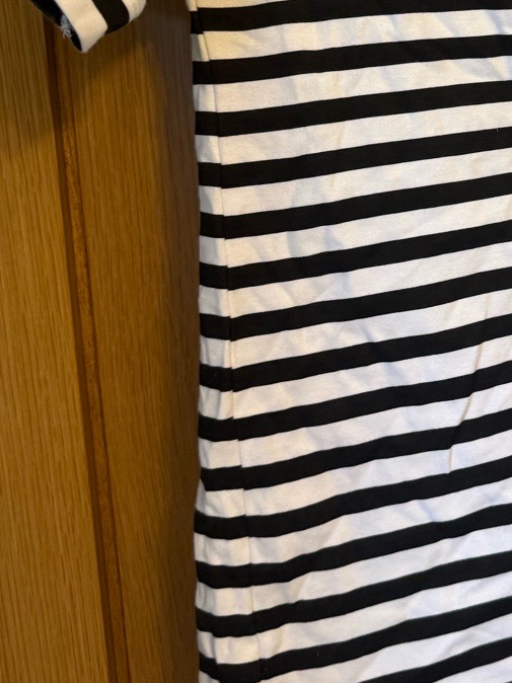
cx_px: 589
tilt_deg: -3.6
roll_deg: +3.6
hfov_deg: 23.7
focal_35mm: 57
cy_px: 146
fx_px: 1125
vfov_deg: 32.9
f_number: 1.78
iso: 200
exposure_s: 1/88
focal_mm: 6.76
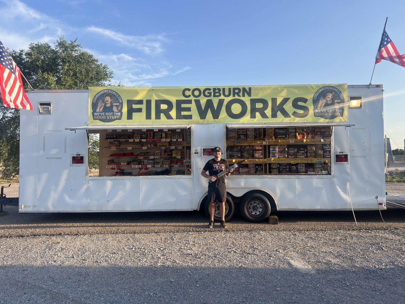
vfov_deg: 53.1
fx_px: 304
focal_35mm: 26
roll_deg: +0.2
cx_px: 202
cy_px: 152
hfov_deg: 67.3
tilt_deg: +2.1
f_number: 1.5
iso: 50
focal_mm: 5.7
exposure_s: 1/1209
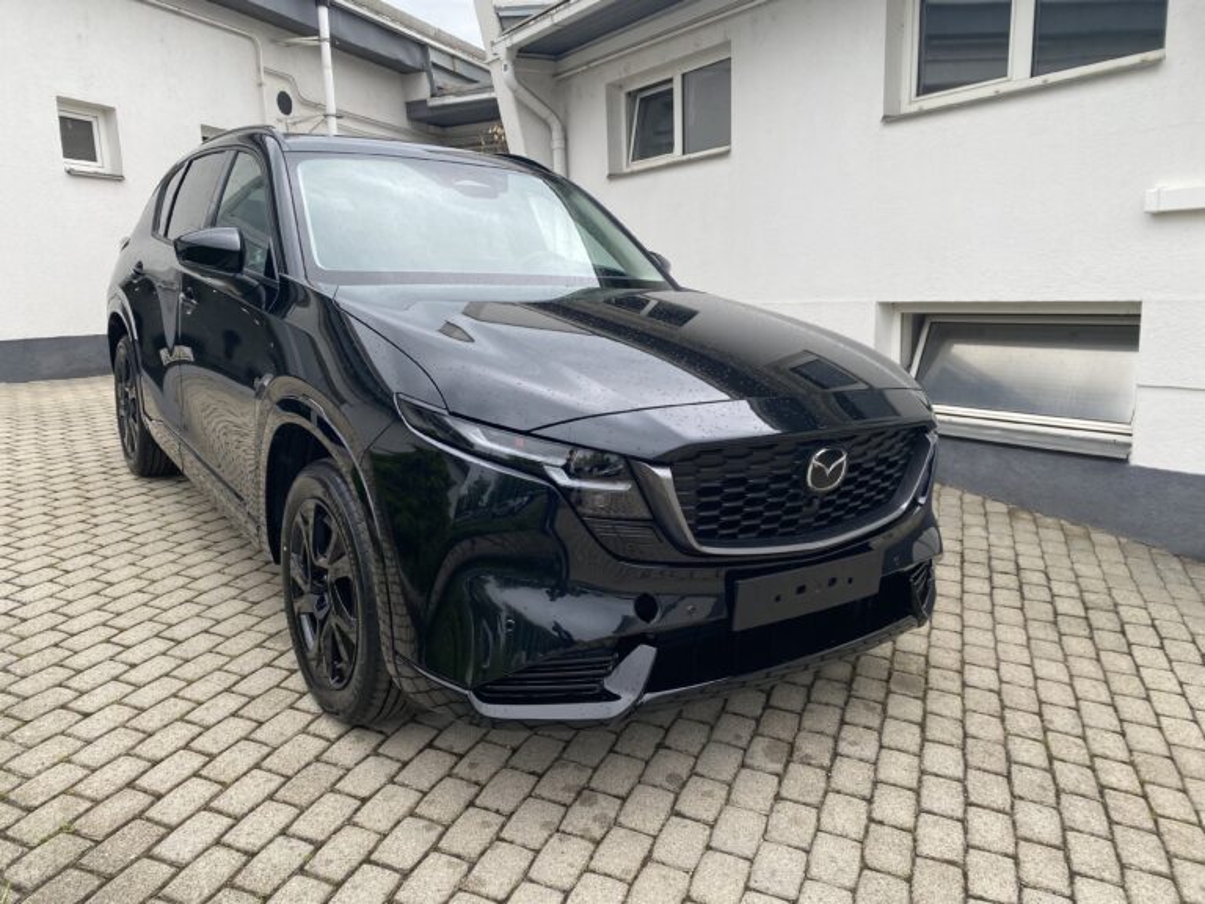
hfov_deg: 67.3
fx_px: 905
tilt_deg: -8.4
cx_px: 602
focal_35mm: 26
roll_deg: -0.5
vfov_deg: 53.1
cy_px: 452
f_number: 1.8
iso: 32
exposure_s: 1/489
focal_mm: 4.25
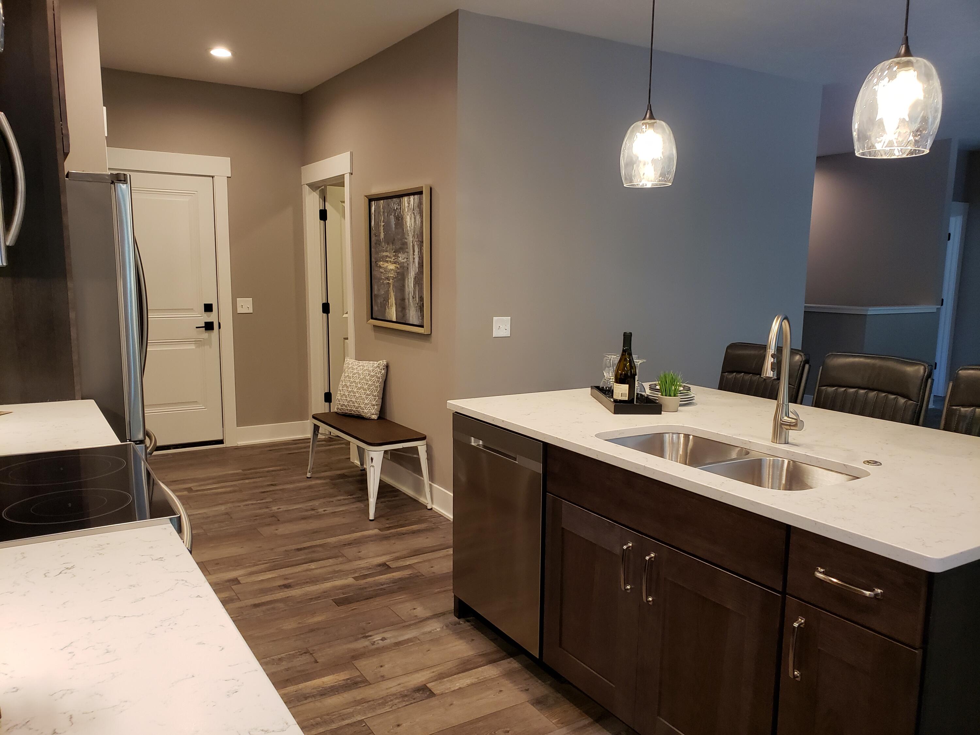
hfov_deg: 67.3
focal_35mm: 26
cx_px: 490
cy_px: 368
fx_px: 736
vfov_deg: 53.1
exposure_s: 1/60
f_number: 2.4
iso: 250
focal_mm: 4.3
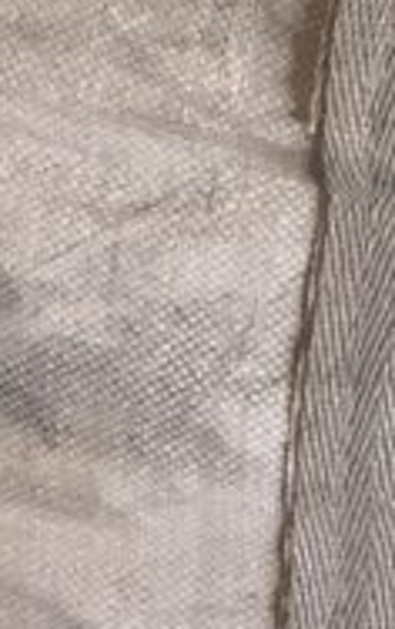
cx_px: 854
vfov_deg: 6.9
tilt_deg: -31.4
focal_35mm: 300
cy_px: -181
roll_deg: -1.0
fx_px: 5151
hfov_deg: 4.3
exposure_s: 1/82
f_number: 2.4
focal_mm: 6
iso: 125
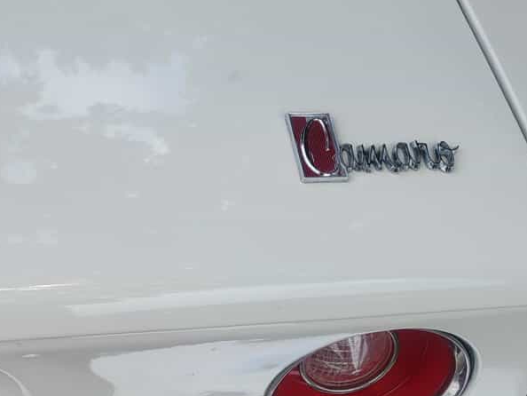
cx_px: 36
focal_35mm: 63
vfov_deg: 22.8
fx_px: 960
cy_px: 344
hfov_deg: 29.3
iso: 40
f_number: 1.8
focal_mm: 5.4
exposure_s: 1/1132
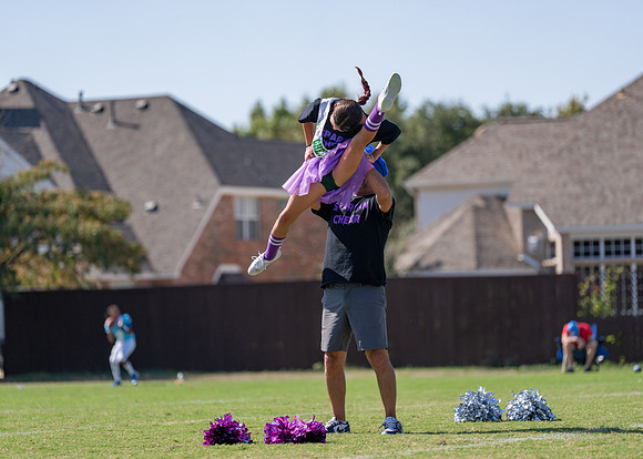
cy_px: 230
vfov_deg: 8.3
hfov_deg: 11.6
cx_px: 322
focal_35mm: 173
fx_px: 3157
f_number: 2.8
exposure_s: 1/6400
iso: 320
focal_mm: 165
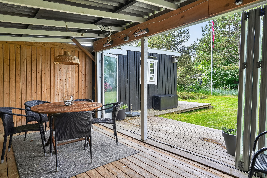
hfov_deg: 78.6
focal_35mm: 22
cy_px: 88
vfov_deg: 57.2
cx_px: 135
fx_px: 163
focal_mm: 21
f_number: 8
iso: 400
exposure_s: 1/80
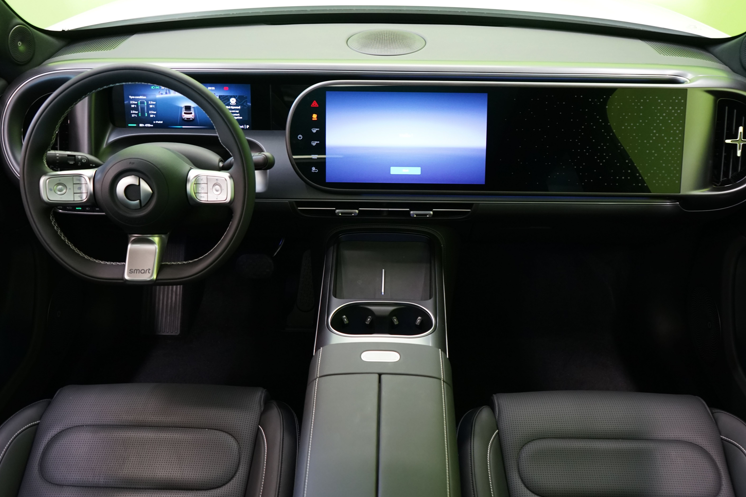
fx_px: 663
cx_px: 382
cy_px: 240
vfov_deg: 41.1
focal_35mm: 32
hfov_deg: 58.7
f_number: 5
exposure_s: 1/20
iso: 1600
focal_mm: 30
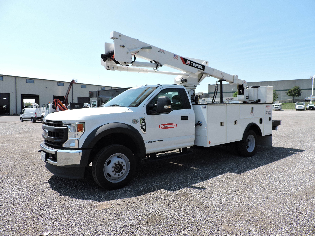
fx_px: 218
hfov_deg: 71.6
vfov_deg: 56.8
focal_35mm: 24
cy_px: 118
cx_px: 158
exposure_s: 1/800
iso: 100
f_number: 3
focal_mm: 4.3
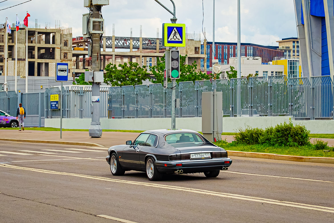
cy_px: 112
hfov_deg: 24.6
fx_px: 765
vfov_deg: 16.6
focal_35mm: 82
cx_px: 167
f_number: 5.6
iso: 250
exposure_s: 1/1000
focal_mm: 55
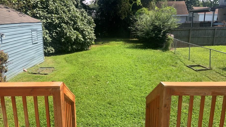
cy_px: 74
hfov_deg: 56.6
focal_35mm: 35
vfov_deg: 33.7
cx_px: 108
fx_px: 210
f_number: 1.8
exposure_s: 1/978
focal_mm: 3
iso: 16
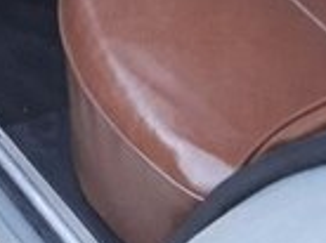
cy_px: -254
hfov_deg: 12.8
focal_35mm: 134
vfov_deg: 10.1
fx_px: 1260
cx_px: -331
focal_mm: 3.7
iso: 125
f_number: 1.9
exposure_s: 1/33
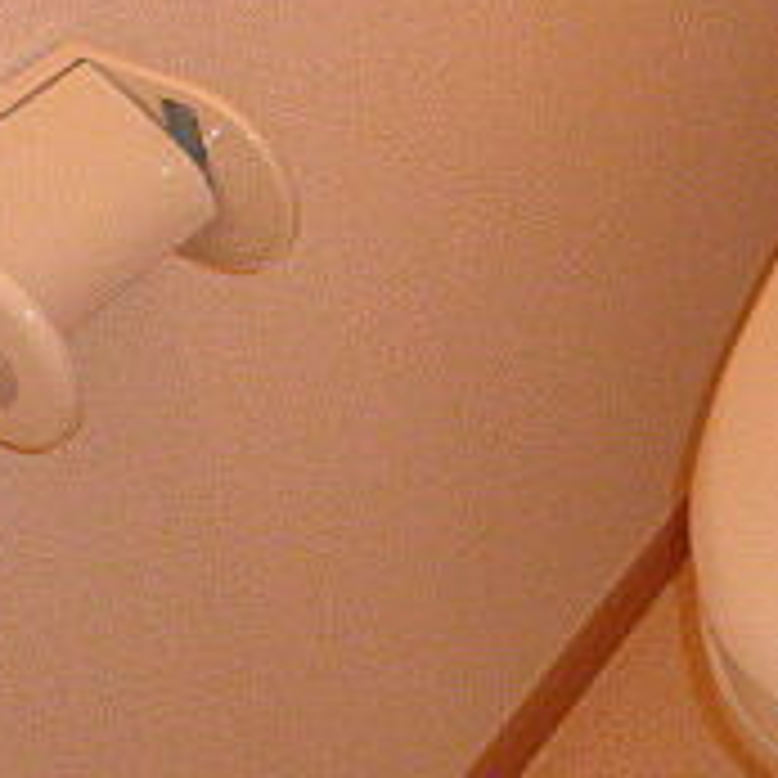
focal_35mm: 85
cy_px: 58
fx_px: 2161
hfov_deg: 19.7
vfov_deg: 20.0
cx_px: 809
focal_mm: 4.7
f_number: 2.8
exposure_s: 1/30
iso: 160
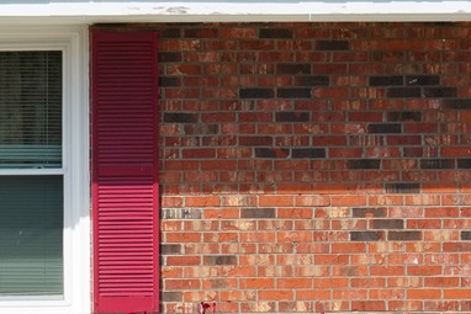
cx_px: -493
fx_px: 4110
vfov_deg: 4.4
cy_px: 196
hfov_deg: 6.4
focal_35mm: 314
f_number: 14
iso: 400
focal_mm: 60
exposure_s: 1/100
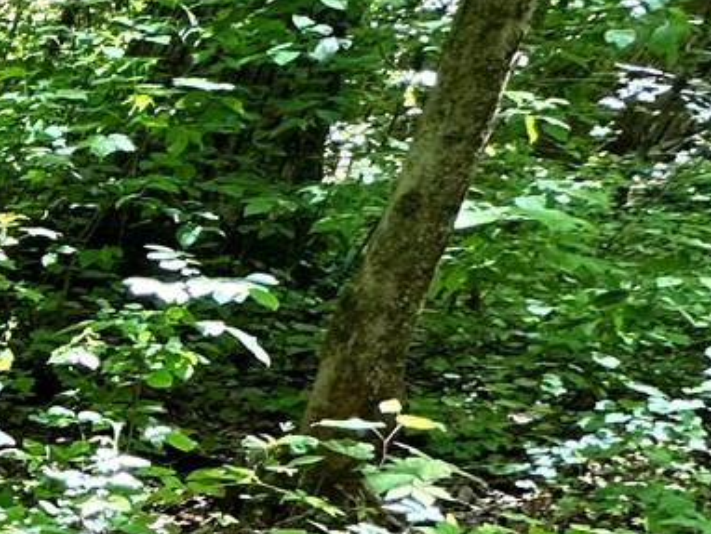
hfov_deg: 13.9
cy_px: 847
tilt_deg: -28.9
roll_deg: -2.8
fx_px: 1541
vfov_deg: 17.3
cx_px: -1122
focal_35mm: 75
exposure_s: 1/99
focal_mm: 2.22
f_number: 2.2
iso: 100
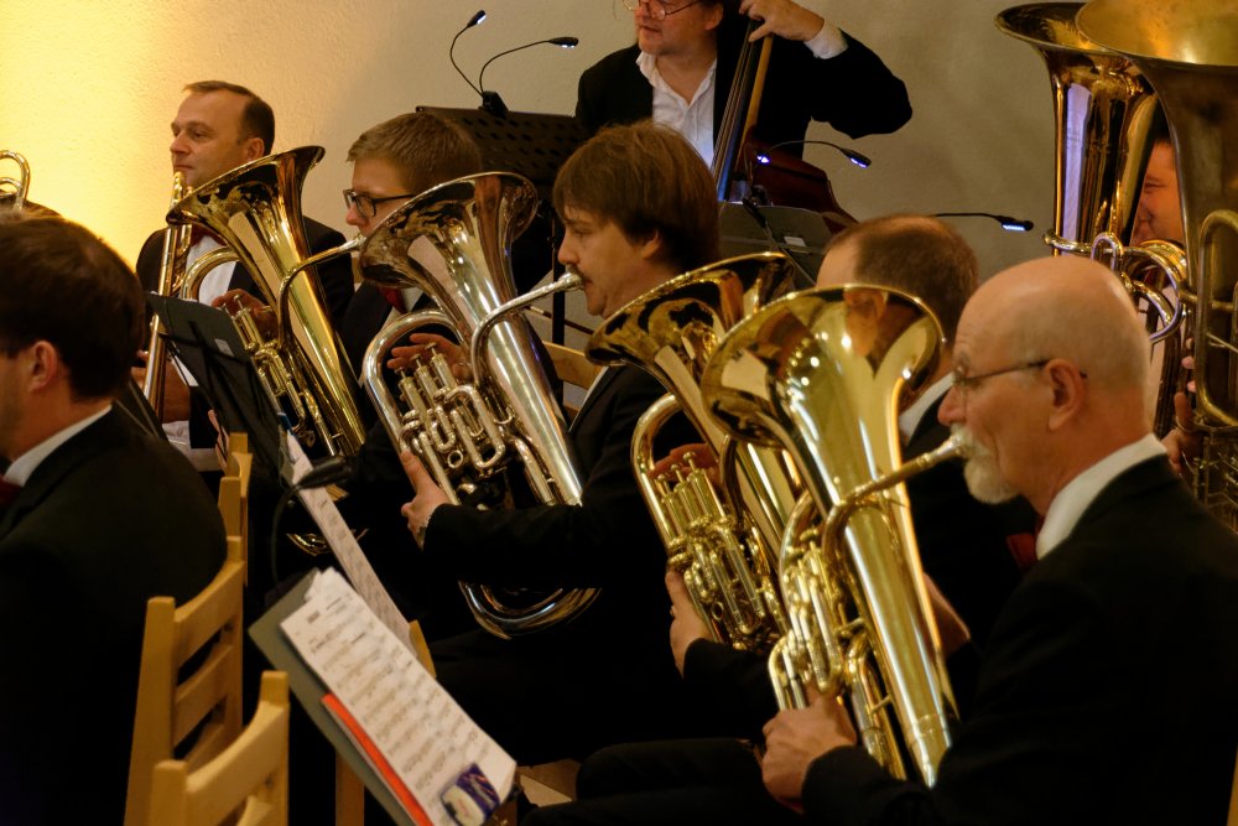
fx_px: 3869
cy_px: 413
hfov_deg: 18.2
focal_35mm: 112
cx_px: 619
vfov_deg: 12.2
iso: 10000
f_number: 5
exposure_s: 1/125
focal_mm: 75
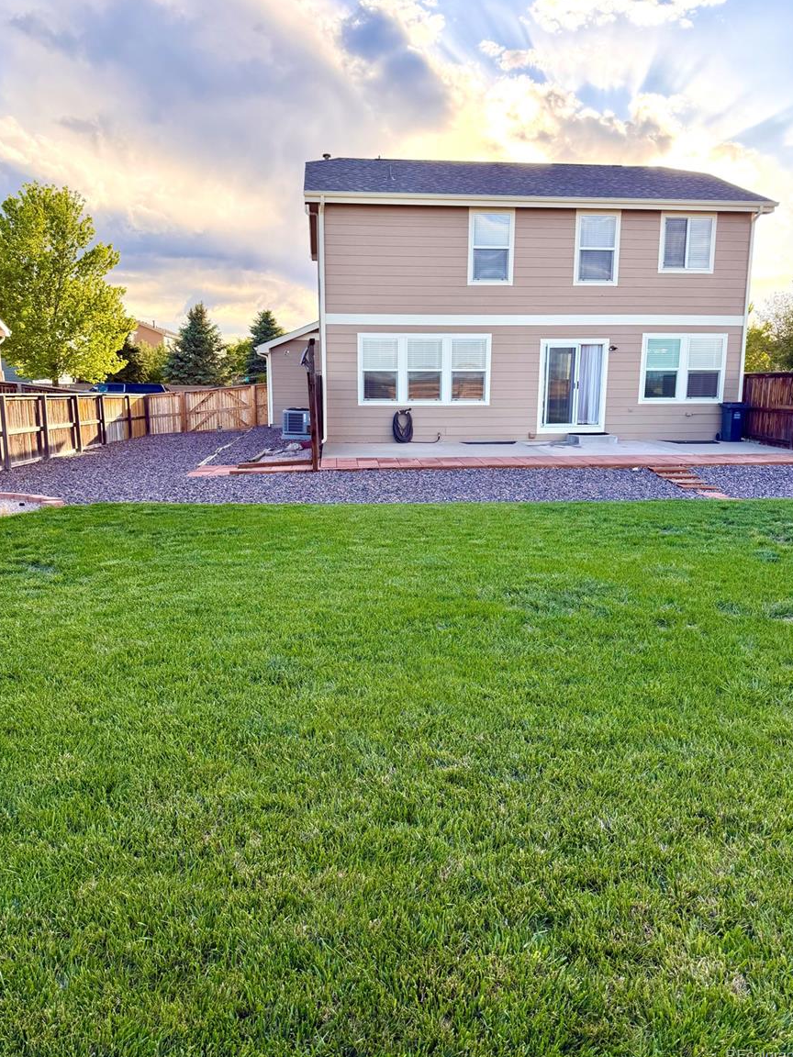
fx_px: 764
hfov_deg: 54.9
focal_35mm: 25
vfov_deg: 69.4
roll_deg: -0.3
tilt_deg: -9.8
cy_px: 517
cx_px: 395
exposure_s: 1/943
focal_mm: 6.76
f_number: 1.78
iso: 100
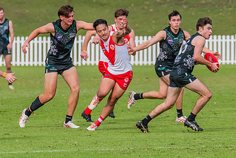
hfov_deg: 2.6
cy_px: 60
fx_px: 5124
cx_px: 110
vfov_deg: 1.8
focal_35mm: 781
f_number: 8
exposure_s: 1/1600
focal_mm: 420
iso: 800
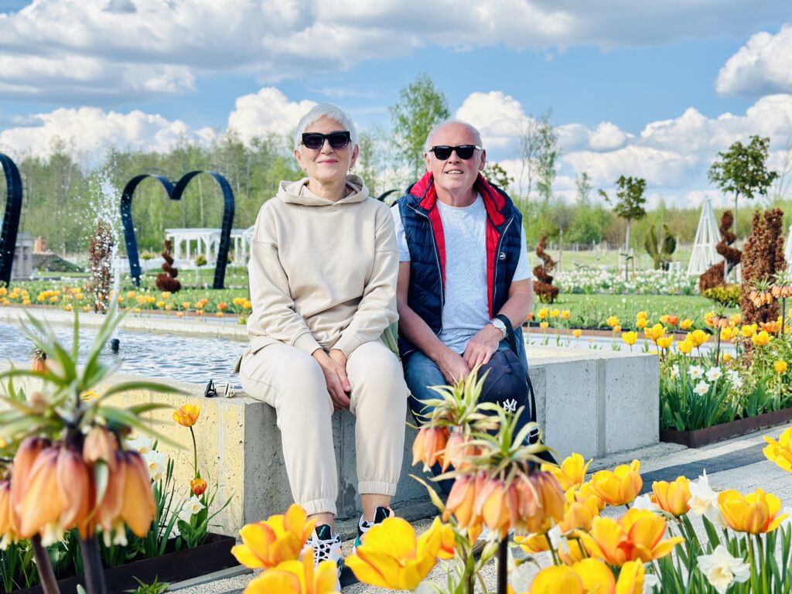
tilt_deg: -2.0
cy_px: 297
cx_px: 396
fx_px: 1098
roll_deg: -0.4
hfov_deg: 39.7
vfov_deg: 30.3
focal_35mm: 48
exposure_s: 1/3257
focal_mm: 6.86
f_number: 1.78
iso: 80
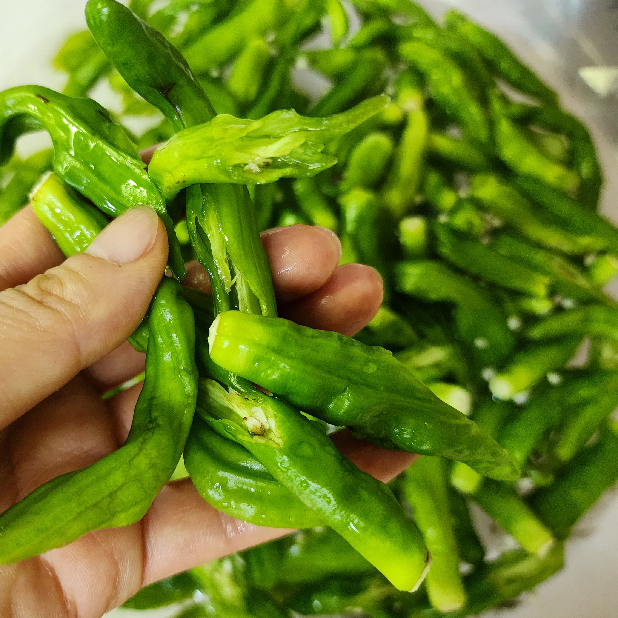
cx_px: 245
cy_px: 315
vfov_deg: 57.3
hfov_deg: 56.8
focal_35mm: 28
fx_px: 566
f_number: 1.8
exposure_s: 1/120
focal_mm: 6.4
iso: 1000
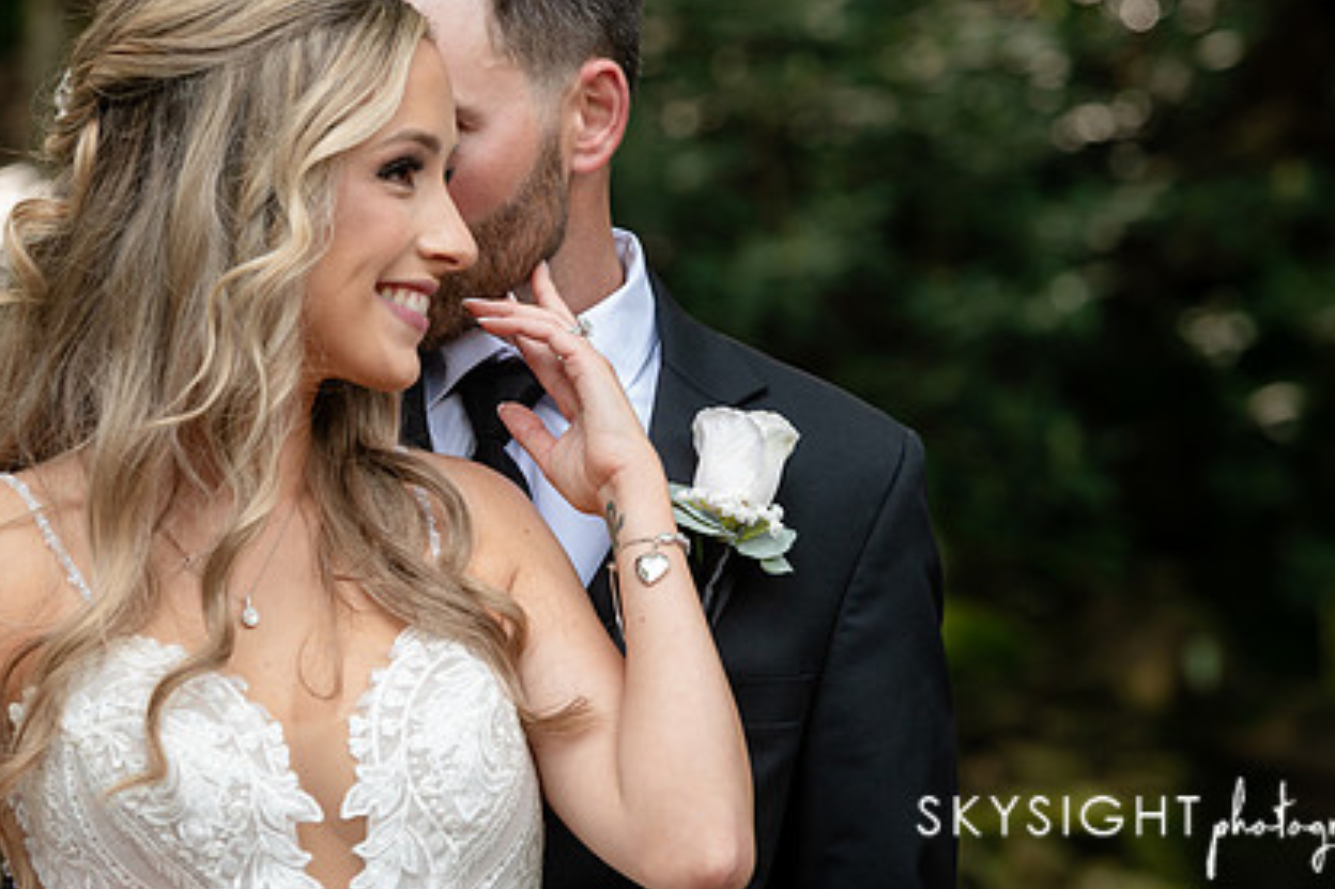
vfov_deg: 8.0
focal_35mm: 172
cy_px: 276
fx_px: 6375
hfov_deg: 11.9
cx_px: 549
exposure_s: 1/200
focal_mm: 122
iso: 1000
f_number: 4.5
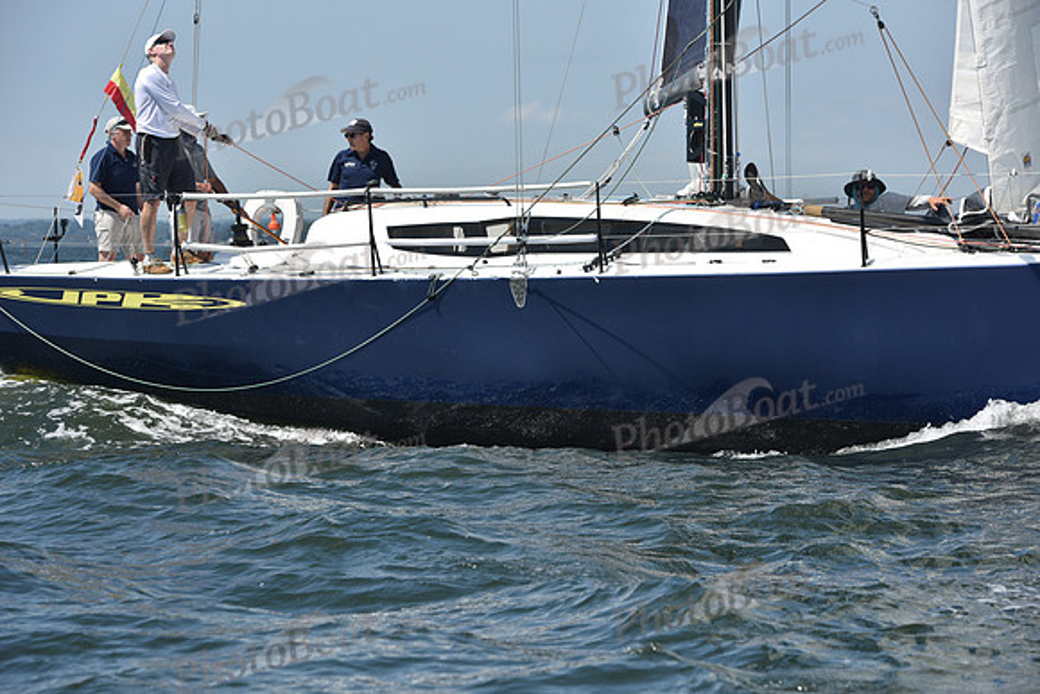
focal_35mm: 125
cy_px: 347
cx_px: 520
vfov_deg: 11.0
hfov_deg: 16.4
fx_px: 3612
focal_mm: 125
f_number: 8
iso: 250
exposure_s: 1/1250
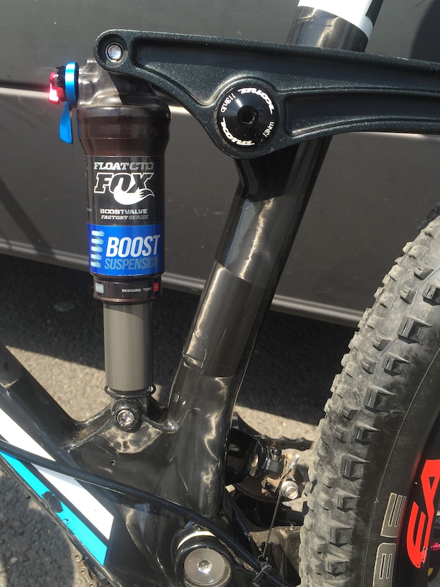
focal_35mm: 35
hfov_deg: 40.6
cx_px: 188
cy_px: 311
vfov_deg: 52.6
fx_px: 593
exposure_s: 1/534
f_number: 2.2
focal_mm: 4.15
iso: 32
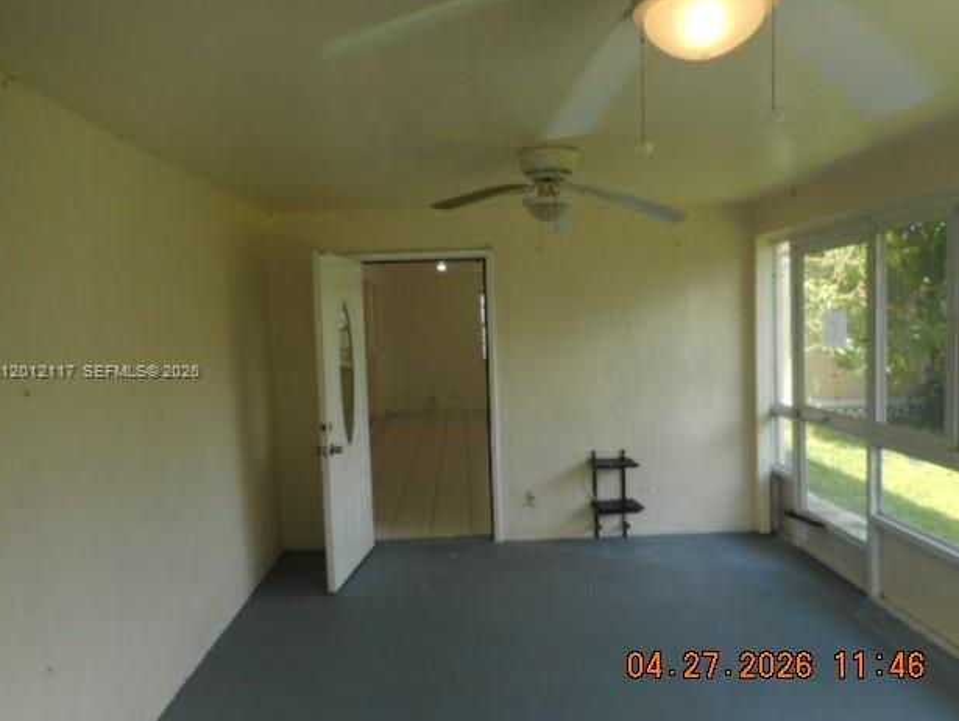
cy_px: 371
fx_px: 721
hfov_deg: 67.3
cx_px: 485
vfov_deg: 53.1
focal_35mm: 26
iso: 80
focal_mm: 4.5
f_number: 3.7
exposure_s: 1/100
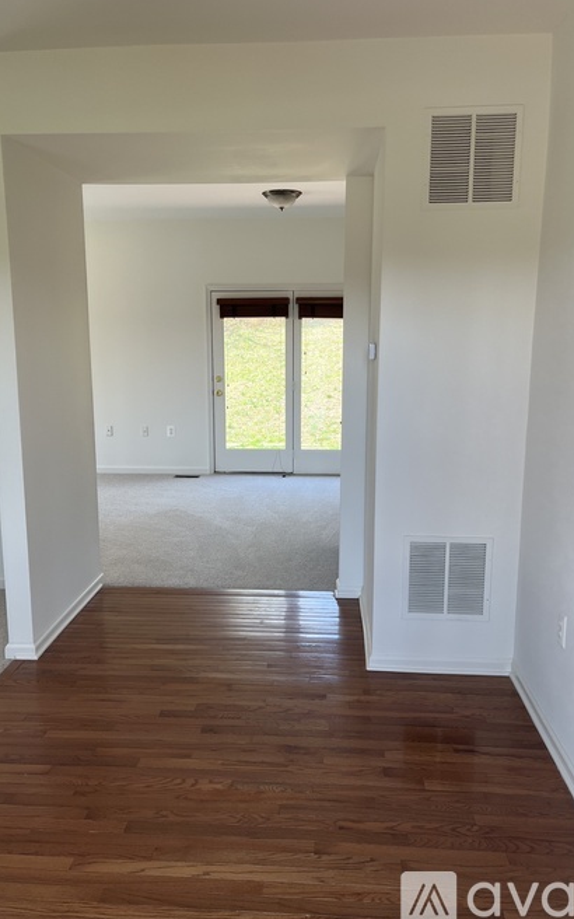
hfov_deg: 44.5
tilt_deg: -9.9
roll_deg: +0.2
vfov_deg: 66.5
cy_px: 460
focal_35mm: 28
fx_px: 701
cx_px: 277
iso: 64
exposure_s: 1/133
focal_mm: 5.1
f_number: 1.6
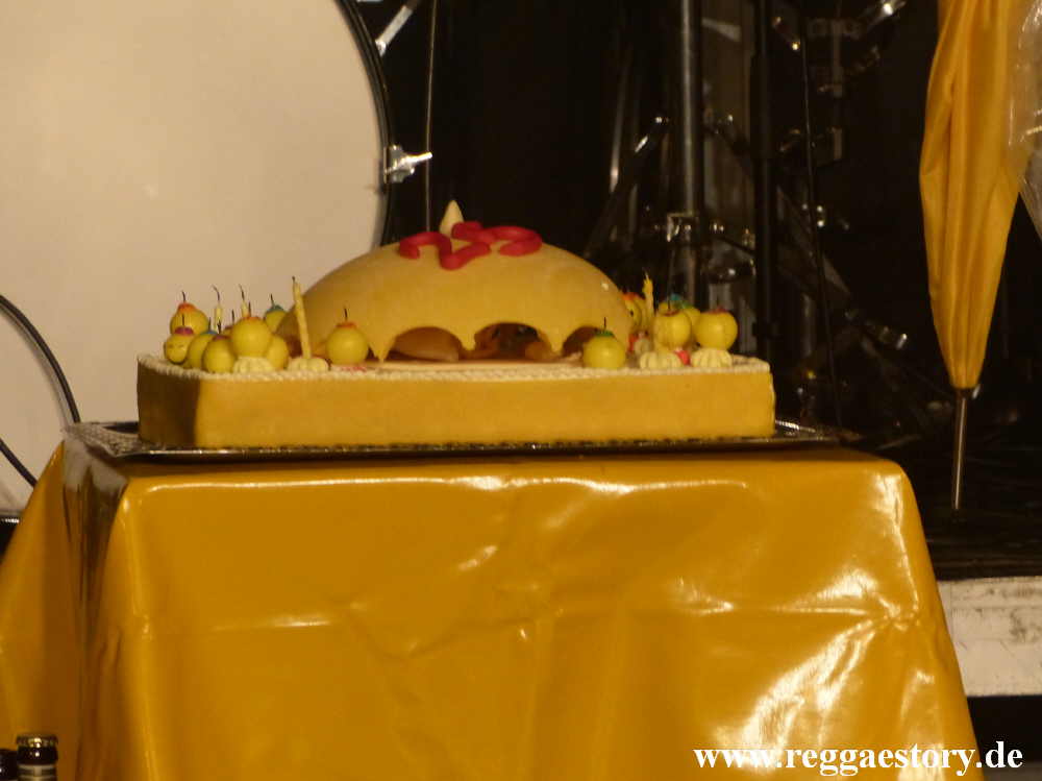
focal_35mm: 140
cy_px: 390
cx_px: 521
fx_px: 4212
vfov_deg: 10.6
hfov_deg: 14.1
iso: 400
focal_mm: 25.2
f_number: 2.8
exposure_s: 1/15
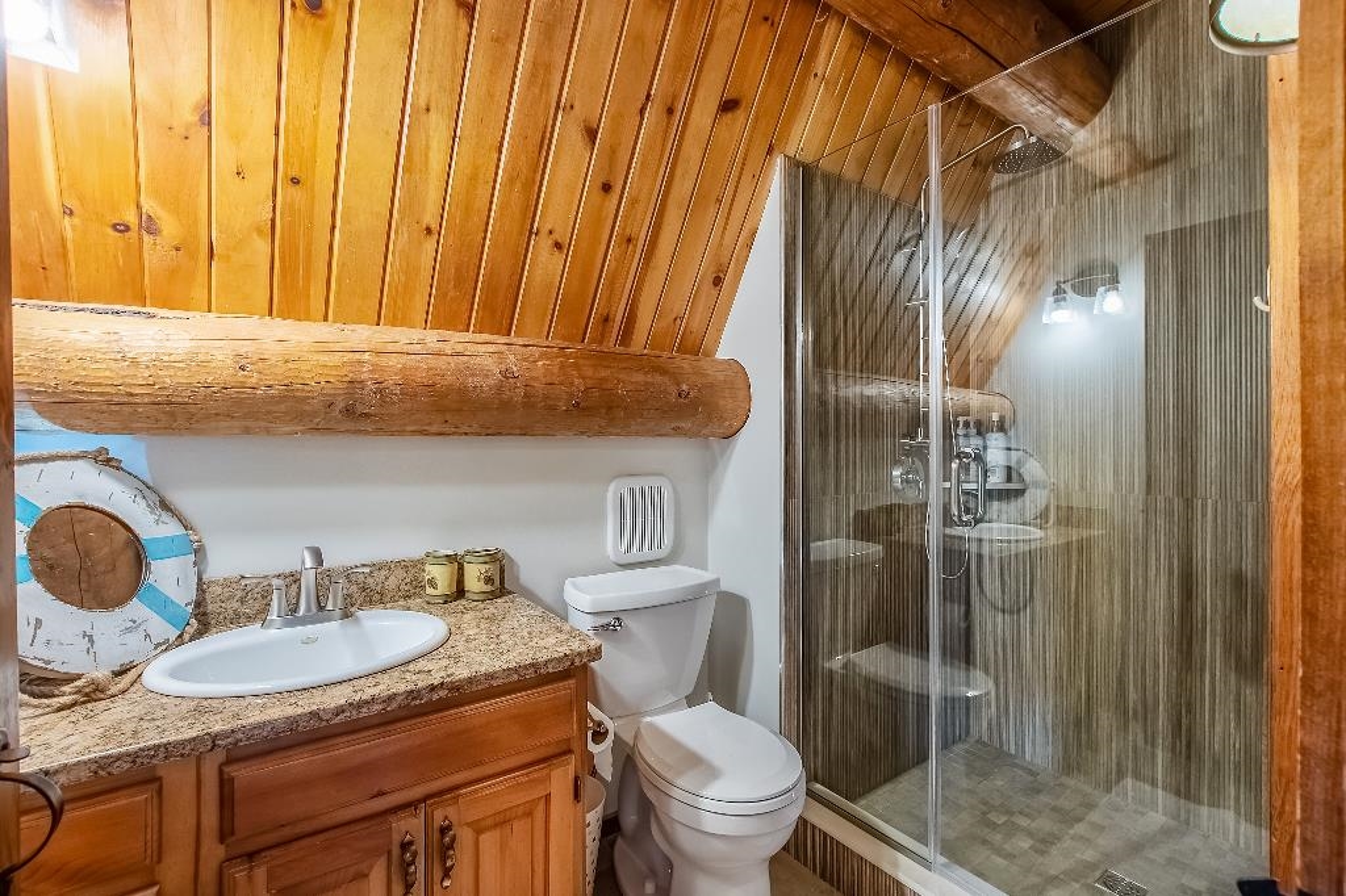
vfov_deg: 77.3
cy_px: 448
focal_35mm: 15
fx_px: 561
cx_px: 673
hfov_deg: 100.4
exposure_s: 1/1000
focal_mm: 10
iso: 640
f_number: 8
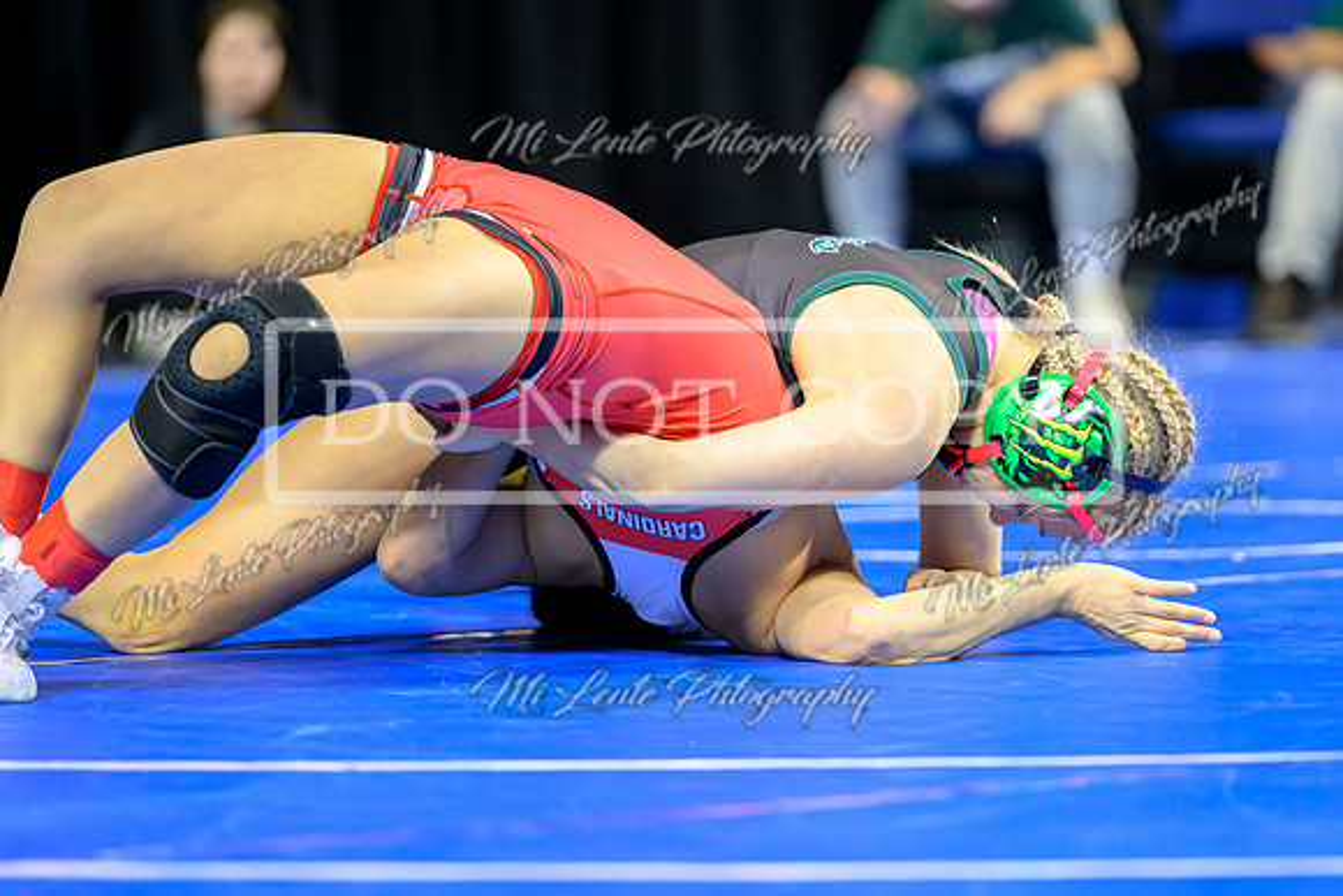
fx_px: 8409
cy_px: 424
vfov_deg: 6.1
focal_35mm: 225
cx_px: 744
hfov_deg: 9.1
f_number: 2.8
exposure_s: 1/800
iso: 3200
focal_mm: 185
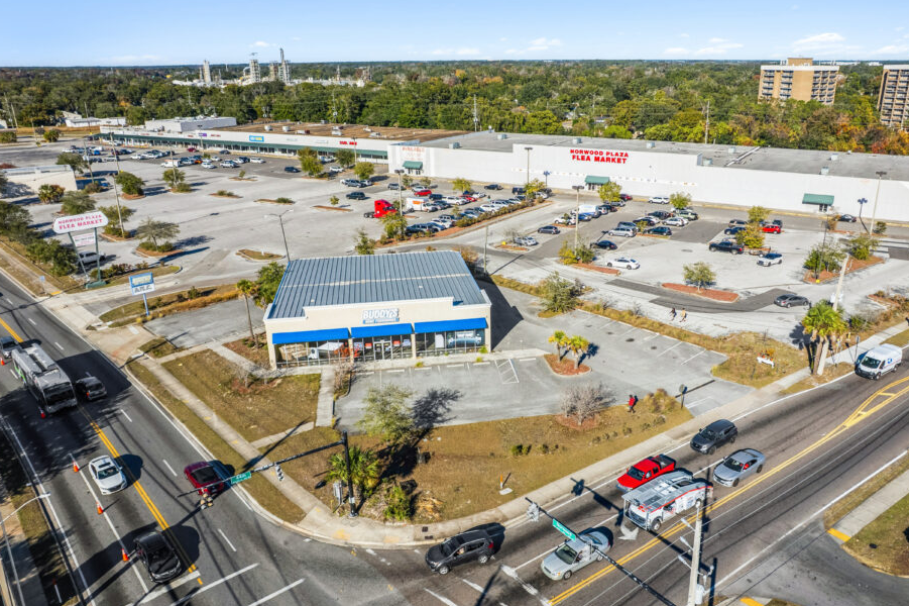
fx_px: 631
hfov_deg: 71.4
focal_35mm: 25
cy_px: 307
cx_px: 487
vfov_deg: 51.2
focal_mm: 8.4
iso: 100
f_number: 2.8
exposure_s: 1/640
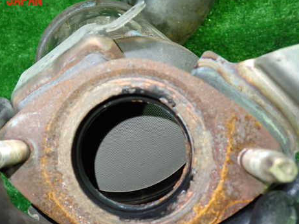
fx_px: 337
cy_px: 139
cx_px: 118
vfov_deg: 36.6
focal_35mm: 39
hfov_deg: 47.6
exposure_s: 1/30
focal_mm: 5.4
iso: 320
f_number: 2.3
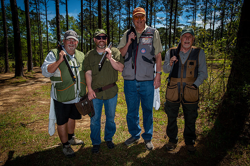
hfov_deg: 69.4
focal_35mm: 26
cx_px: 125
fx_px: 180
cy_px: 83
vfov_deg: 49.5
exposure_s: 1/250
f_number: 6.3
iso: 100
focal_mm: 26
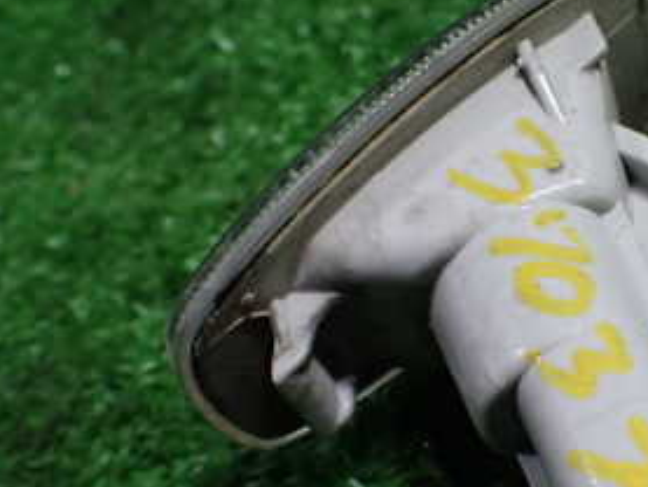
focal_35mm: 65
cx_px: 568
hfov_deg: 28.8
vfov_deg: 22.5
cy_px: 339
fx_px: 1217
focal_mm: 5.4
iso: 640
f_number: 2.3
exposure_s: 1/125
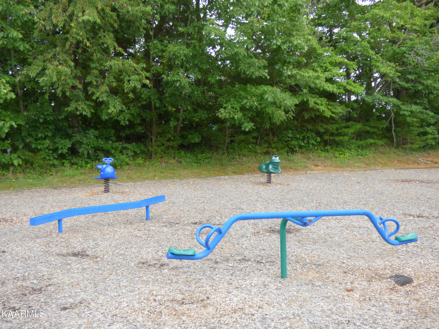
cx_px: 220
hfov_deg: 42.9
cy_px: 164
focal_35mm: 44
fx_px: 558
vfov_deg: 32.9
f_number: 3.7
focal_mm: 7.79
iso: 400
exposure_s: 1/1000
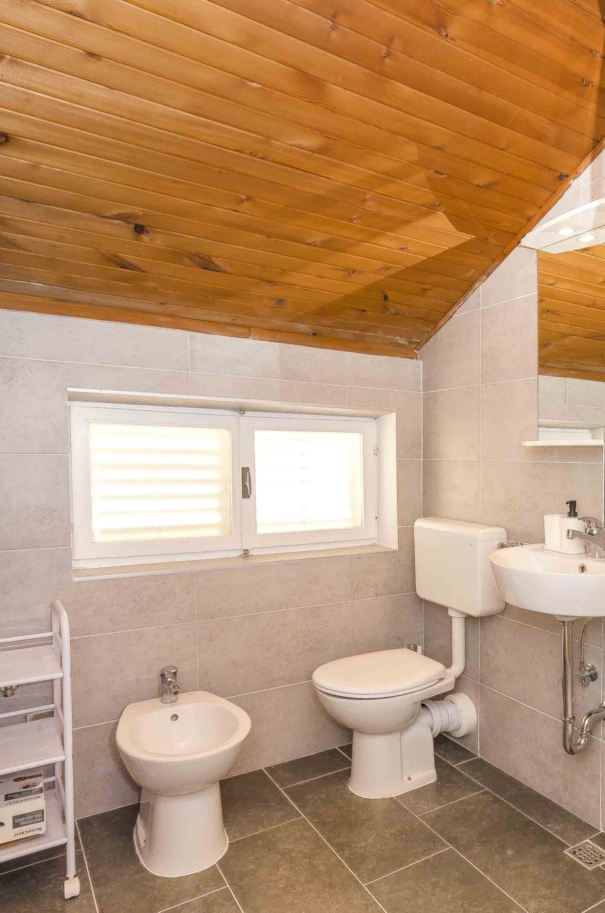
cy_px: 469
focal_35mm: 23
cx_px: 449
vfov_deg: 76.2
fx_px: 582
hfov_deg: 52.6
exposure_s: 1/80
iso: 100
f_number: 7.1
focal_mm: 10
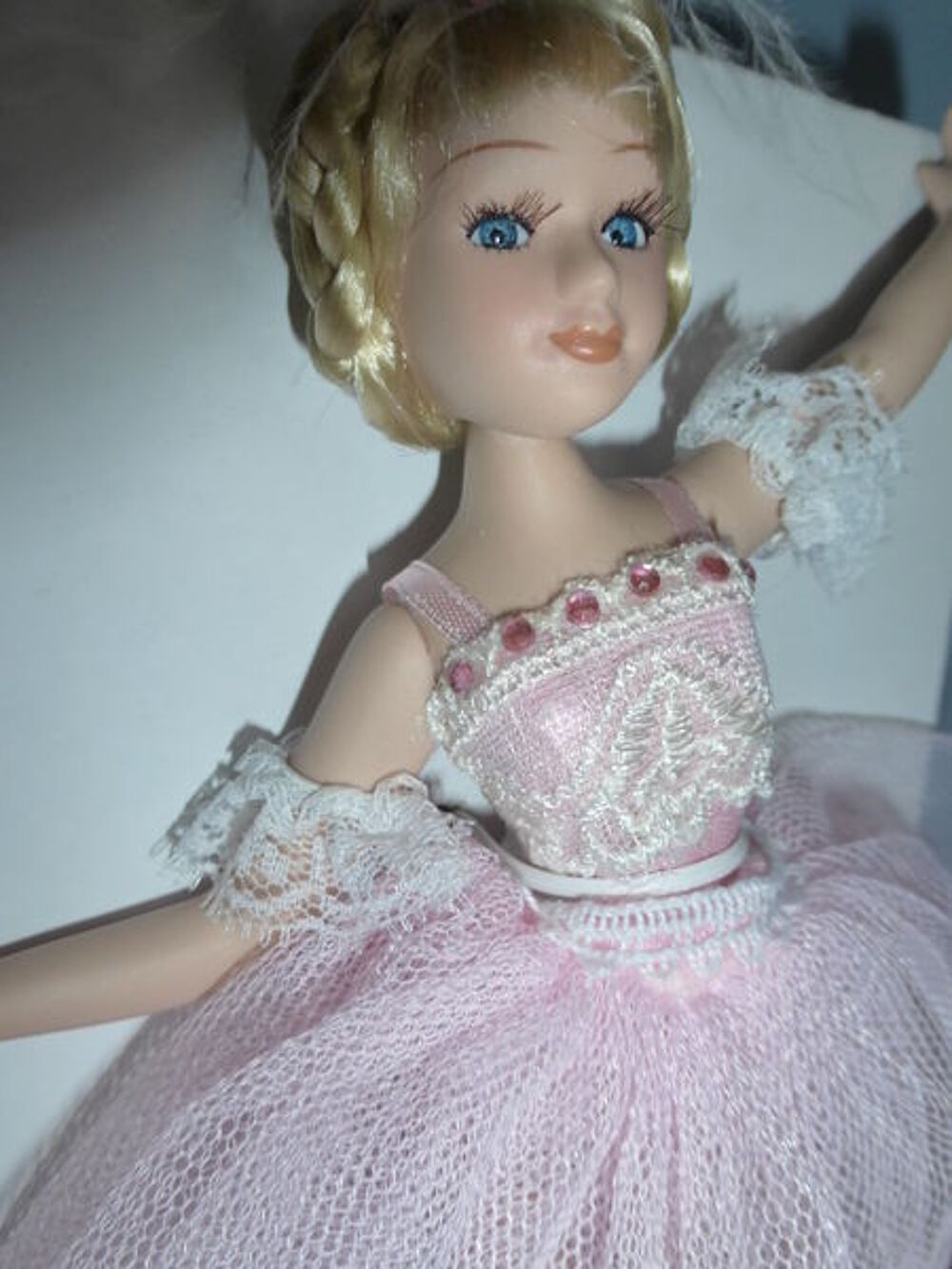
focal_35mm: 28
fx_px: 1027
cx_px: 476
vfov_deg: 63.4
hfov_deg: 49.8
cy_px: 634
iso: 160
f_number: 3.4
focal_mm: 4.8
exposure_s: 1/60
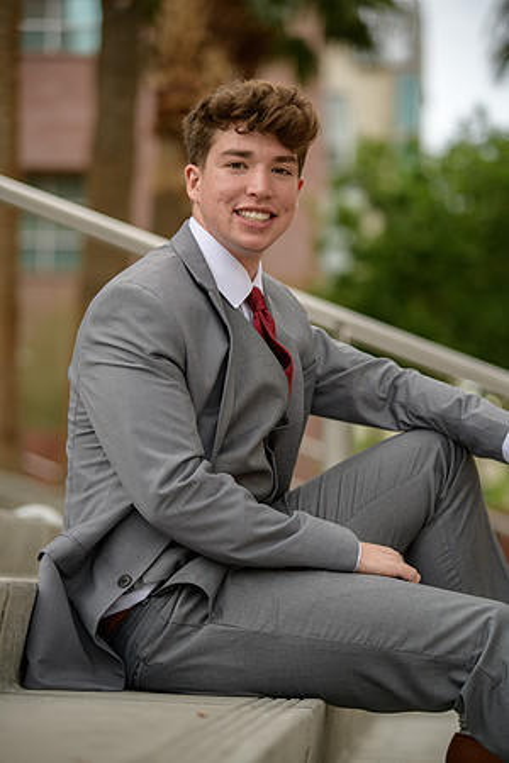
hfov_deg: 13.7
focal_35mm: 100
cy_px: 382
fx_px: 2121
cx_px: 254
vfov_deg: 20.4
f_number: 2.8
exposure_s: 1/640
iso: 250
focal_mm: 100
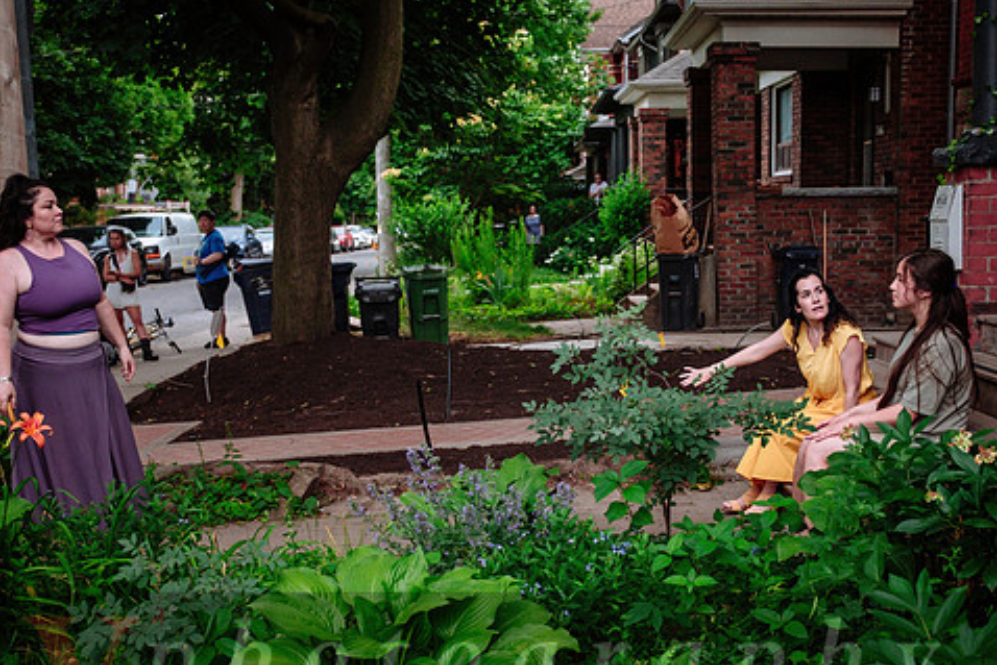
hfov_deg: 42.6
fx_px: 1274
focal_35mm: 46
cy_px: 423
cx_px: 582
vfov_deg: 29.1
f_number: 2.8
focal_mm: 22.7
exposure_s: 1/250
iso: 1600
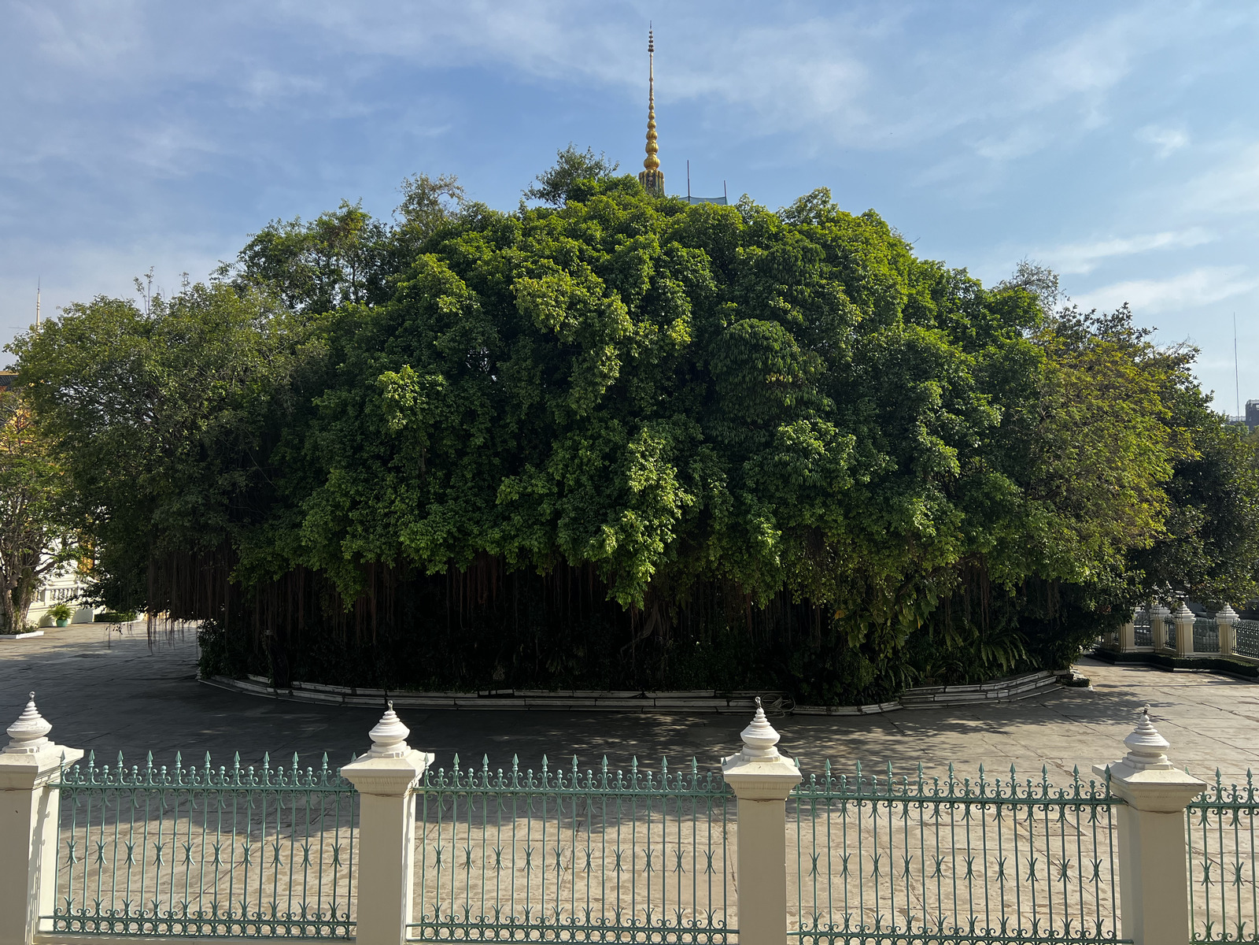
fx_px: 946
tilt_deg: +3.5
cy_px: 472
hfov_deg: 67.3
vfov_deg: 53.1
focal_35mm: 26
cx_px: 630
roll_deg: -0.2
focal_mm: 5.7
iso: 50
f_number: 1.5
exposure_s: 1/3257
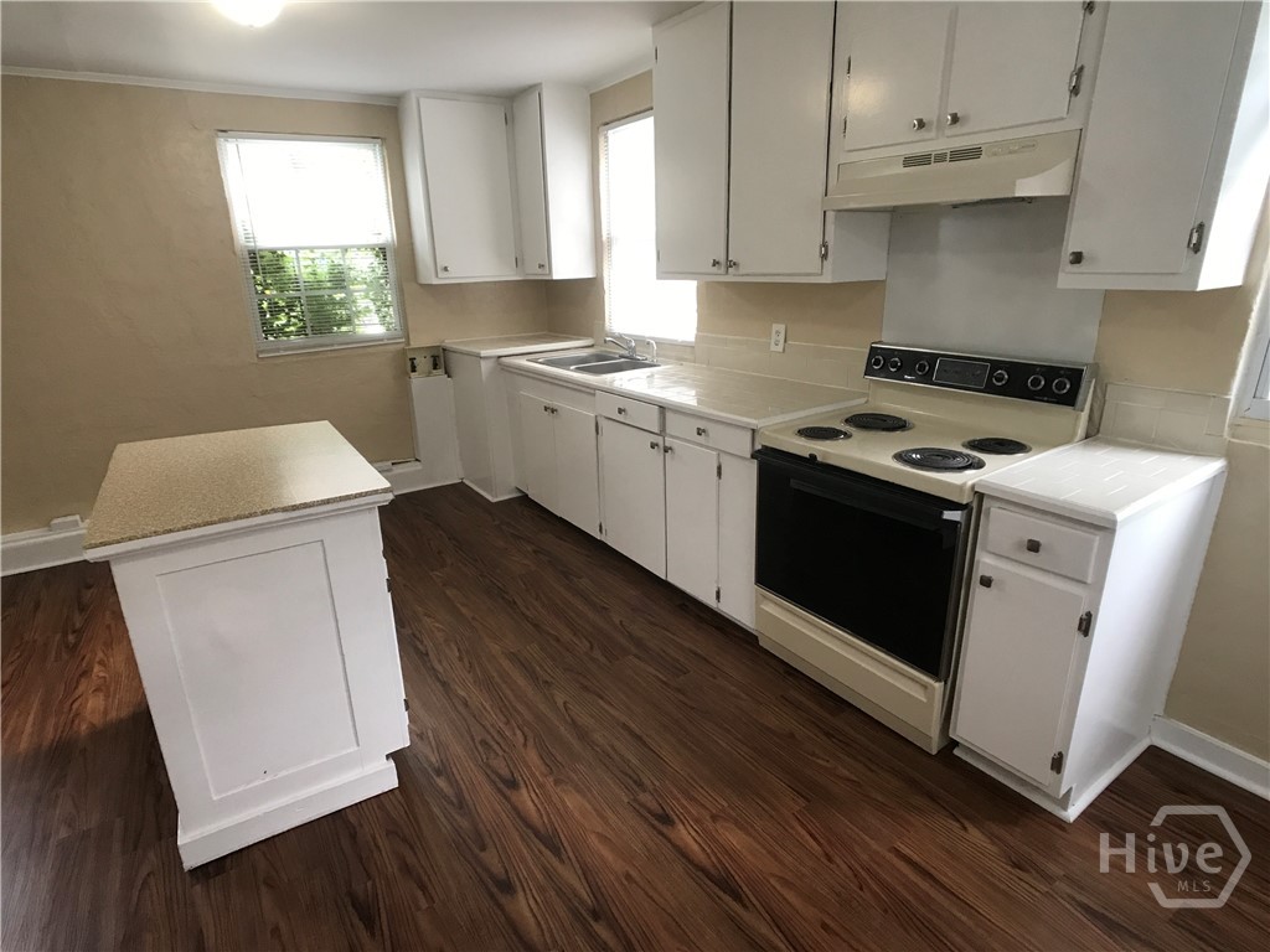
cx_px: 635
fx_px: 1027
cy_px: 476
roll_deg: +1.7
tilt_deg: -16.6
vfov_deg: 49.7
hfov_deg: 63.4
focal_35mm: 28
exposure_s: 1/30
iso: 40
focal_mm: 3.99
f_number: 1.8
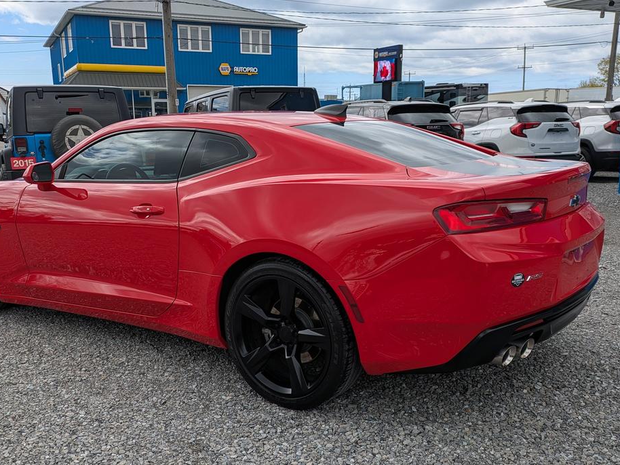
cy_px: 271
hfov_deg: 52.6
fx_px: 627
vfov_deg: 40.6
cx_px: 296
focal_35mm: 35
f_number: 1.89
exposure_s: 1/2294
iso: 45
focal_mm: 5.43
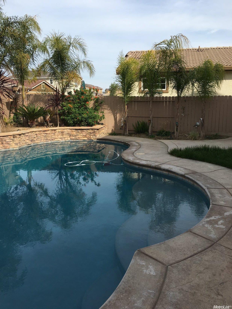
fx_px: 259
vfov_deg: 61.7
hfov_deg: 48.2
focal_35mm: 29
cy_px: 154
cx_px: 116
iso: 25
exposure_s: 1/1508
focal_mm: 4.15
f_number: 2.2
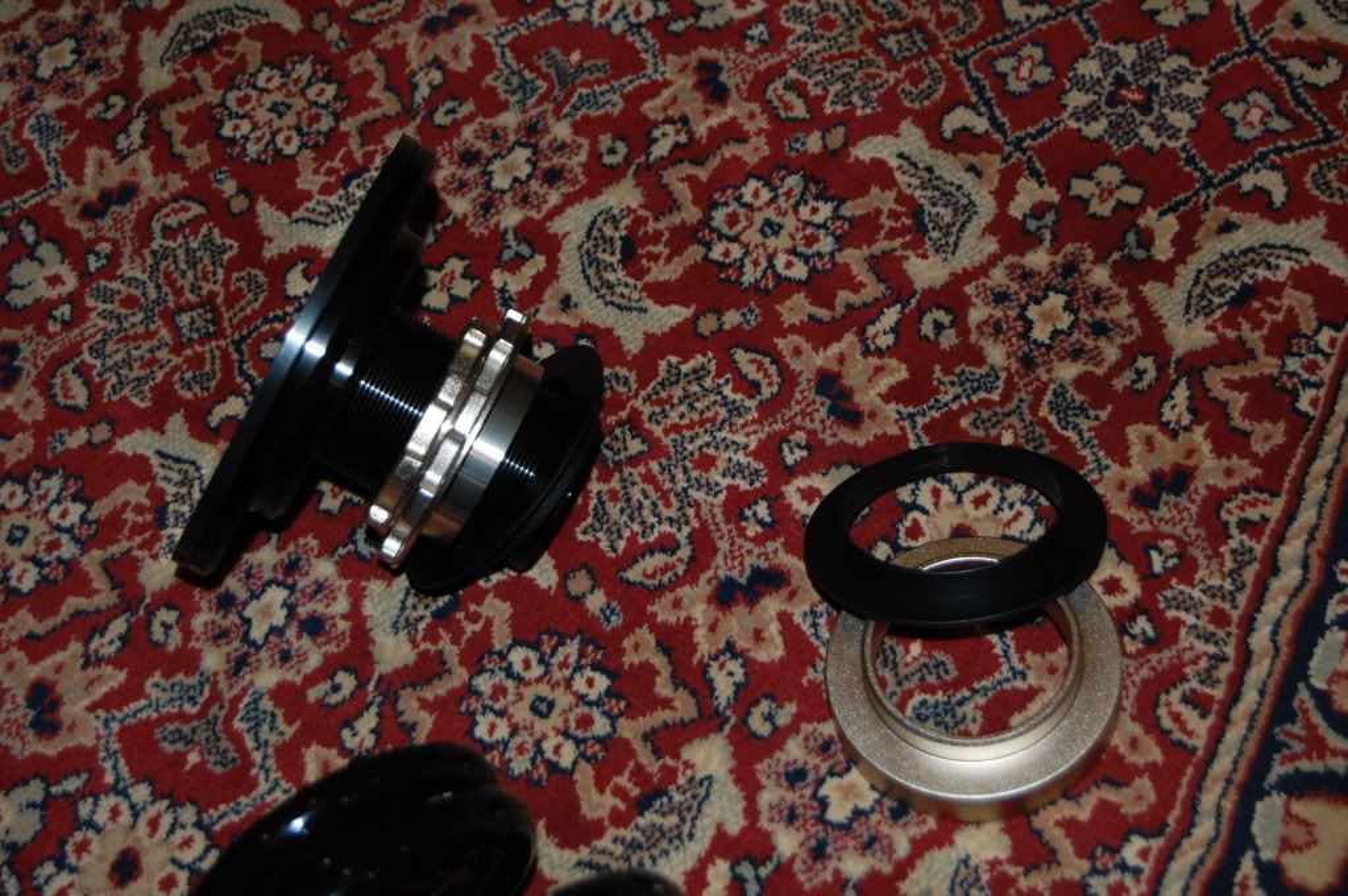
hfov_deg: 29.3
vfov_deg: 19.7
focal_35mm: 69
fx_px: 2581
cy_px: 448
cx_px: 674
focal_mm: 46
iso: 400
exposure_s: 1/60
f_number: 5.3
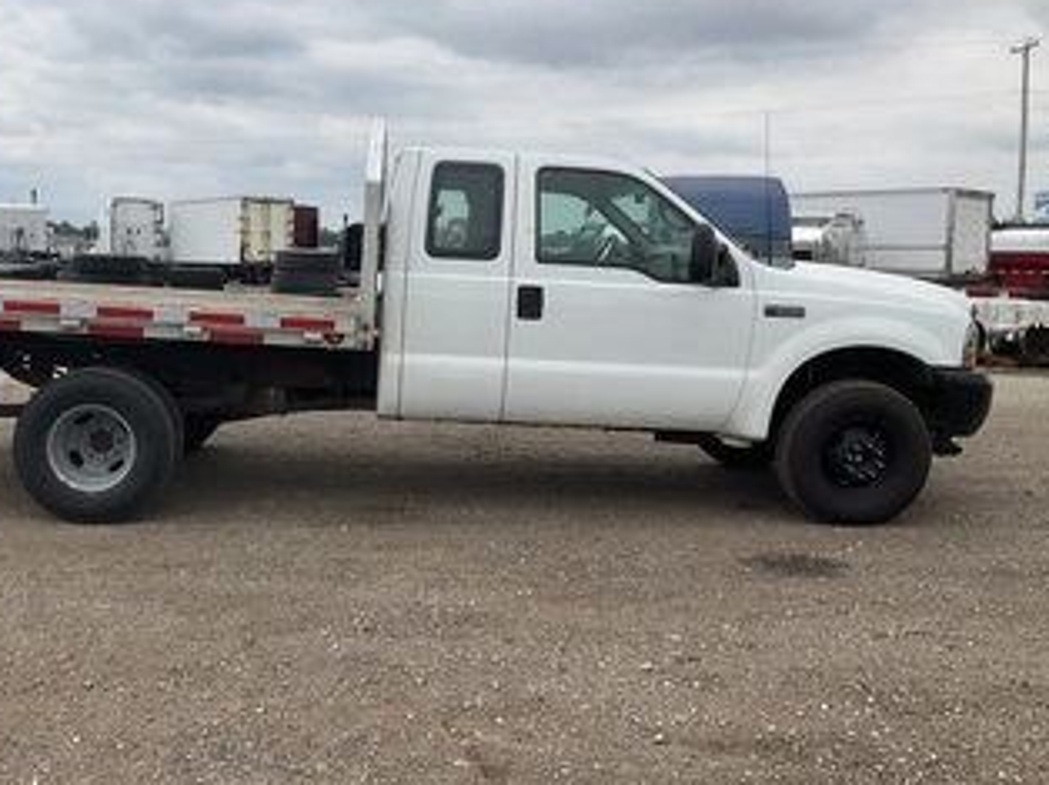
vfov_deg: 38.6
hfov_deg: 49.8
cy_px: 347
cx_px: 404
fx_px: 1120
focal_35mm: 37
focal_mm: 3
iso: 25
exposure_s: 1/1168
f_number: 1.8
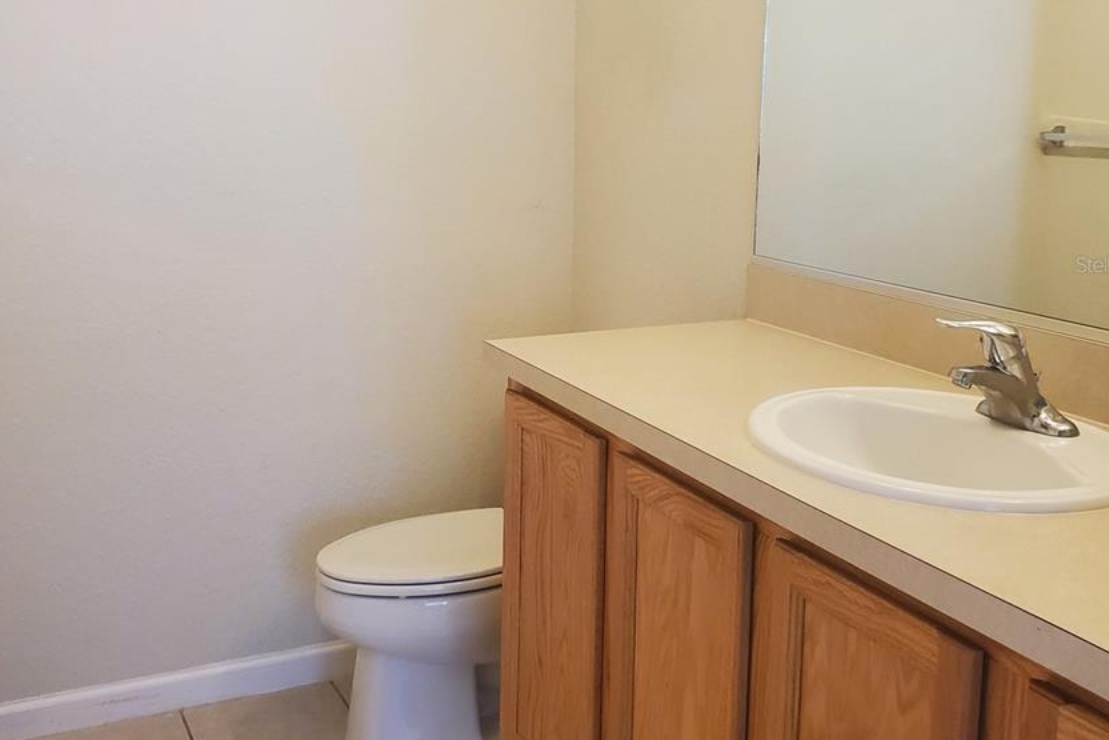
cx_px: 570
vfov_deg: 34.0
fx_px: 1202
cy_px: 264
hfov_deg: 49.5
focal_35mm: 39
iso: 250
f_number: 2.4
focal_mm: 4.3
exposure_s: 1/120
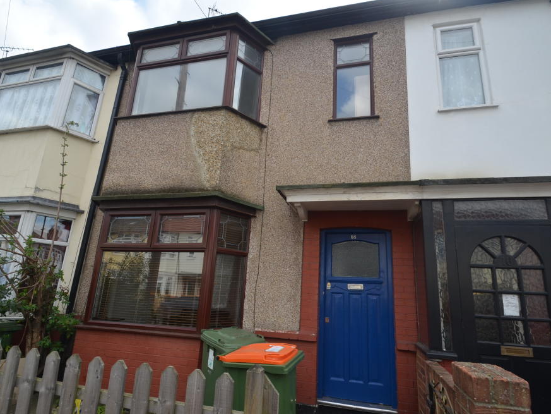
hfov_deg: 86.0
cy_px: 214
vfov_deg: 69.9
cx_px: 281
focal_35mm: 19
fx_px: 296
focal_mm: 11
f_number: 8
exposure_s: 1/250
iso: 200
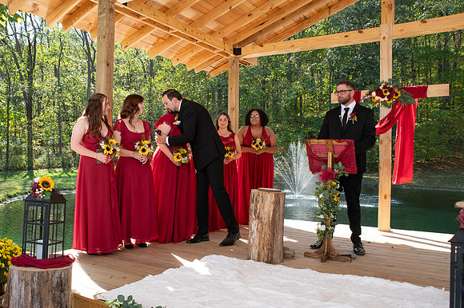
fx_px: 393
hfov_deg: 60.9
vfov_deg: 42.9
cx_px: 202
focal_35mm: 30
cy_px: 163
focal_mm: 26
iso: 320
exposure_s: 1/200
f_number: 5.6
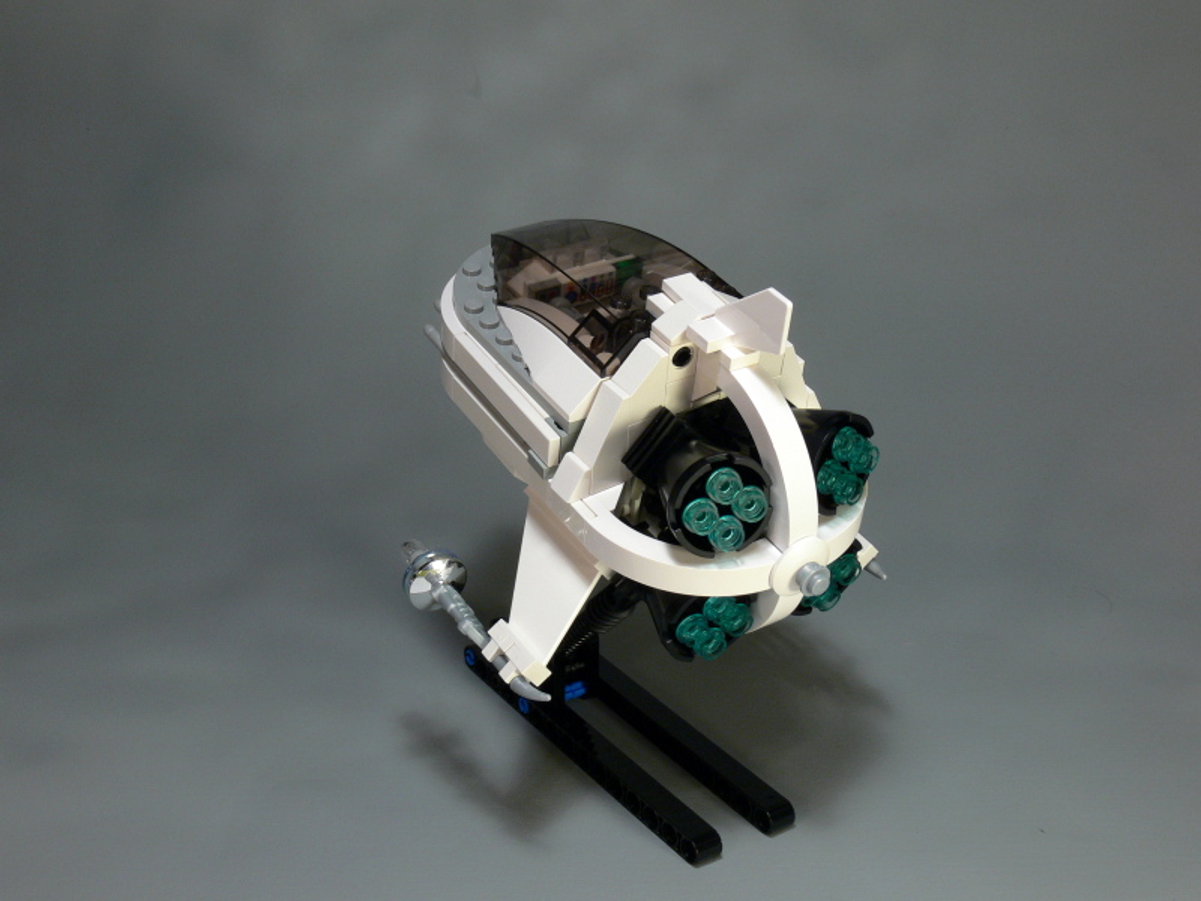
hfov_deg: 43.9
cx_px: 600
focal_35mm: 43
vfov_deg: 33.6
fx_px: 1492
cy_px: 450
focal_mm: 9.1
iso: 80
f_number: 7.1
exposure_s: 1/3.2
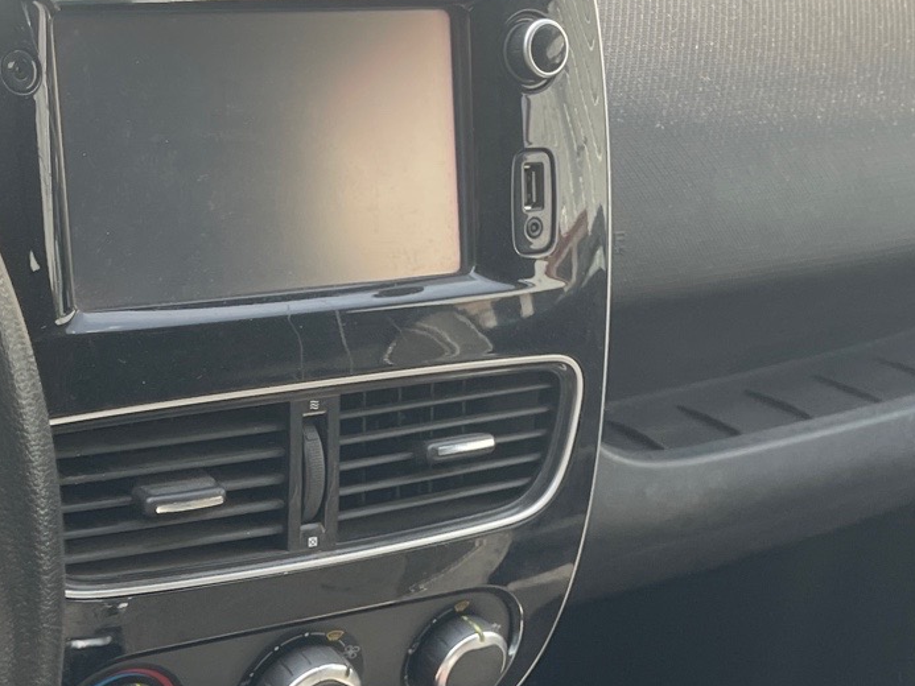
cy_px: 571
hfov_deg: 26.6
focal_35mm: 72
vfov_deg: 20.2
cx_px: 201
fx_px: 1903
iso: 32
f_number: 1.6
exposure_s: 1/121
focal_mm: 4.2
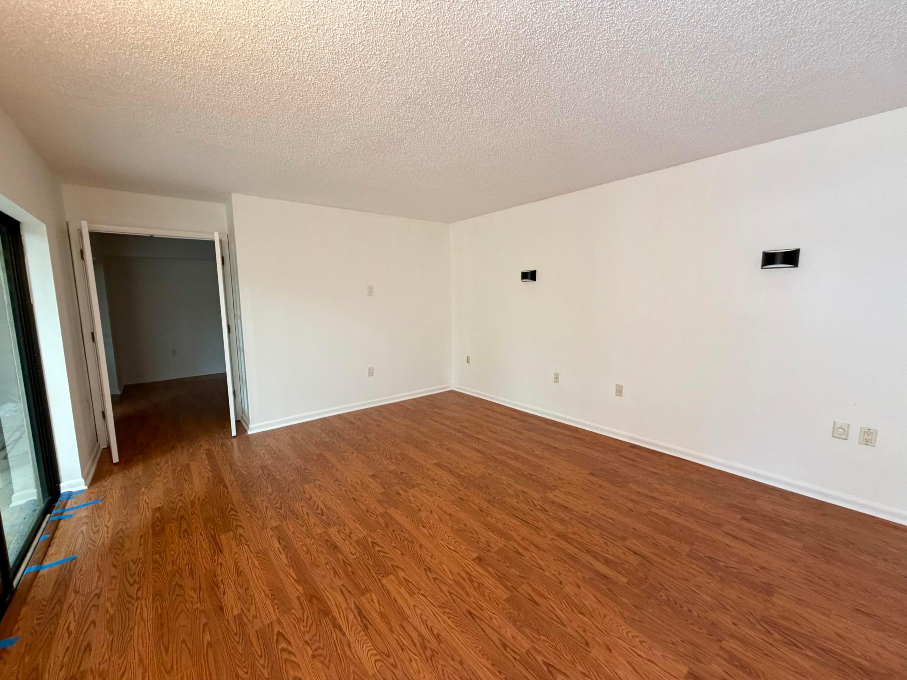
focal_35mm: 14
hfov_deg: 102.1
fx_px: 367
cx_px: 454
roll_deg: +0.6
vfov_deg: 85.7
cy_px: 340
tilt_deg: -6.4
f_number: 2.2
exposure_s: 1/60
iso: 200
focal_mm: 2.22
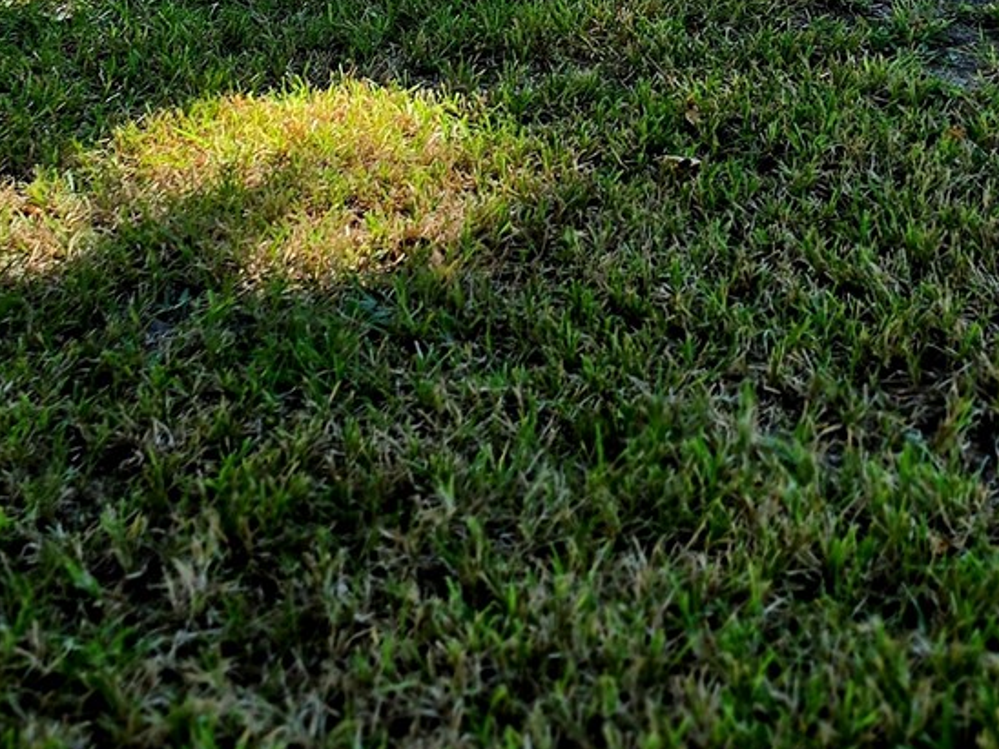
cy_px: -304
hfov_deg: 22.7
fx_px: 2482
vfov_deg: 16.0
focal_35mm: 86
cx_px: 592
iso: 64
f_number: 1.4
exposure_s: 1/1667
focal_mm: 6.5
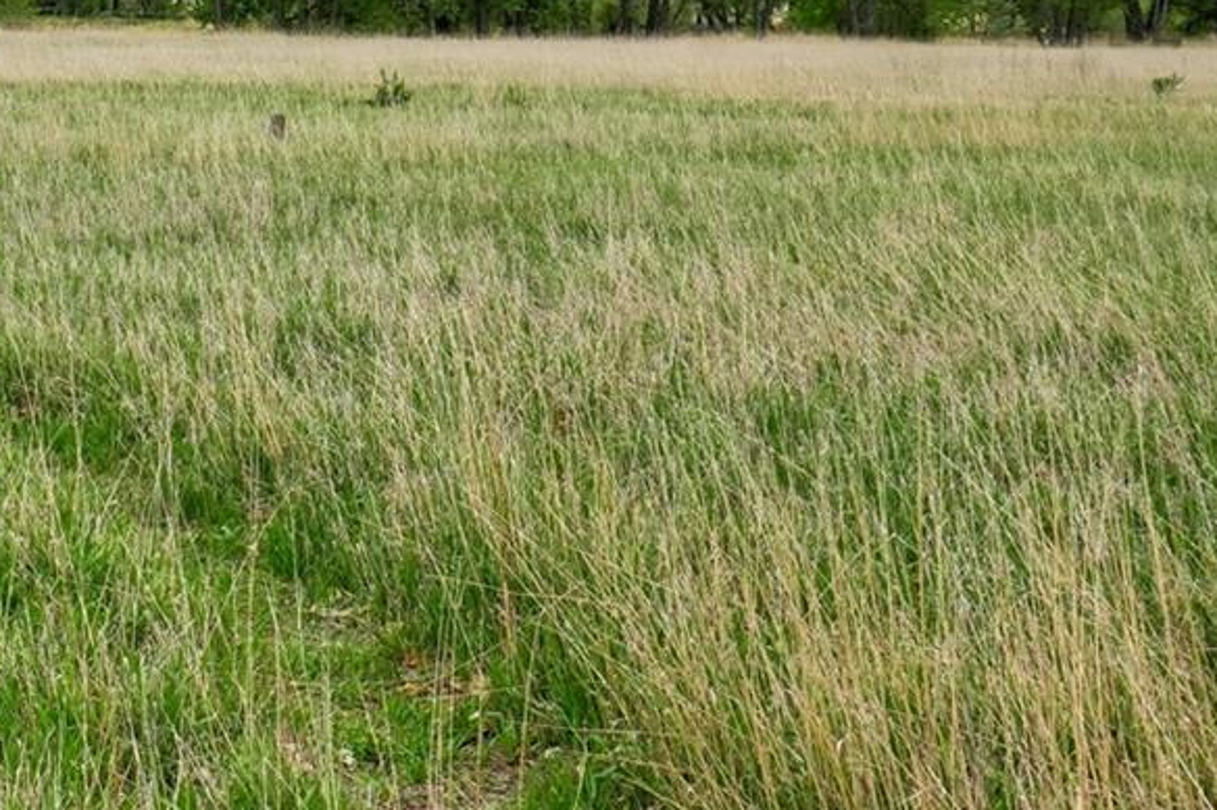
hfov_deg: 25.5
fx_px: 2501
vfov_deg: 17.9
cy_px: -46
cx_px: -94
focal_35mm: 74
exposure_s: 1/800
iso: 400
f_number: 8
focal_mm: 18
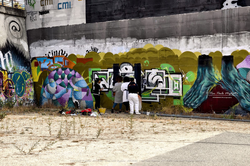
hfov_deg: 27.0
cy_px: 83
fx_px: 520
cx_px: 125
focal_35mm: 75
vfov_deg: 18.1
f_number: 9
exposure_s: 1/500
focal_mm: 50
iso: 500
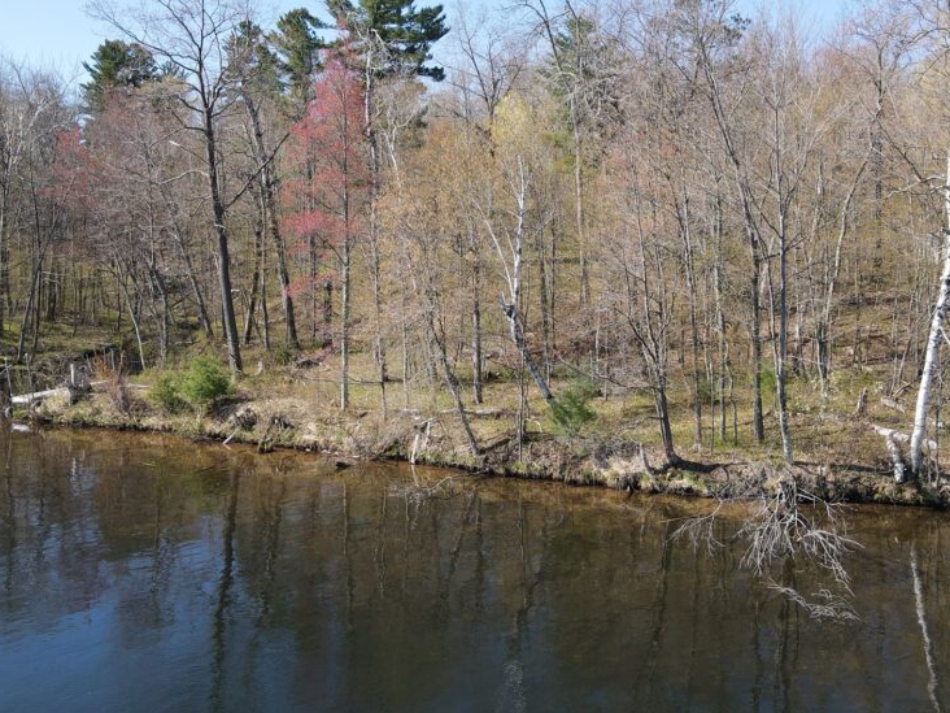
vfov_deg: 40.4
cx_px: 530
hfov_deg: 52.5
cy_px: 269
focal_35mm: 35
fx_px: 961
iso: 100
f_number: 2.8
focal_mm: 4.5
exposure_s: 1/320
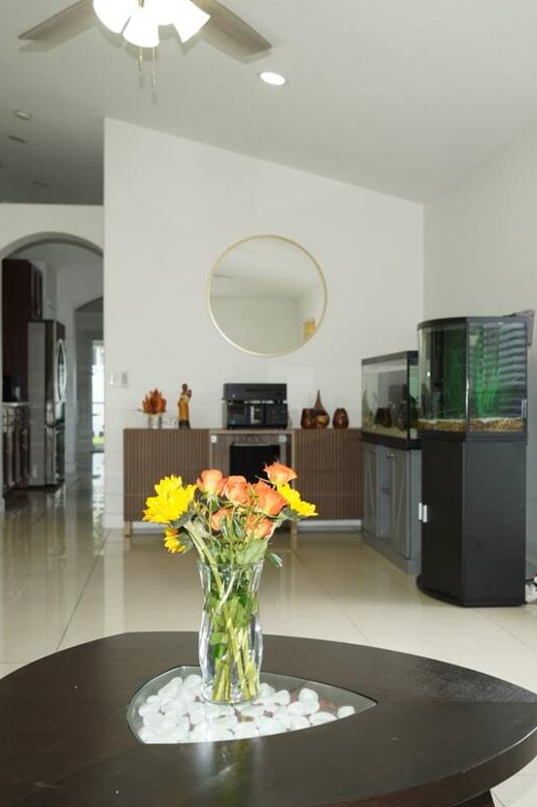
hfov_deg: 31.2
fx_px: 962
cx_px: 267
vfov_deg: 45.4
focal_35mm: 43
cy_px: 409
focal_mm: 28
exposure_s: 1/60
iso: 160
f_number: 4
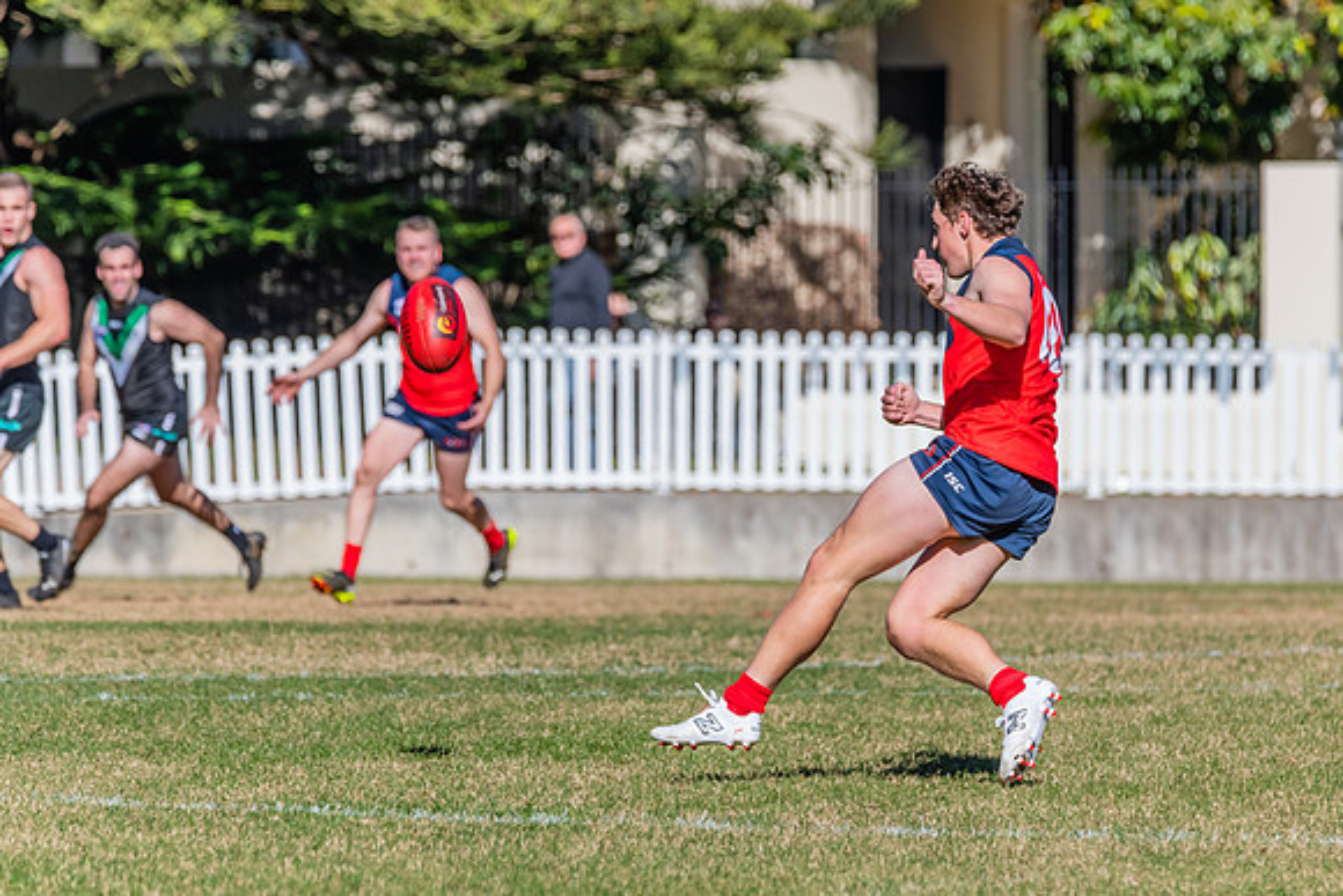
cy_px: 403
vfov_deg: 2.7
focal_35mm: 503
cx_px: 745
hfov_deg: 4.1
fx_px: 18762
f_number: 13
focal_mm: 450
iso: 800
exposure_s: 1/1600
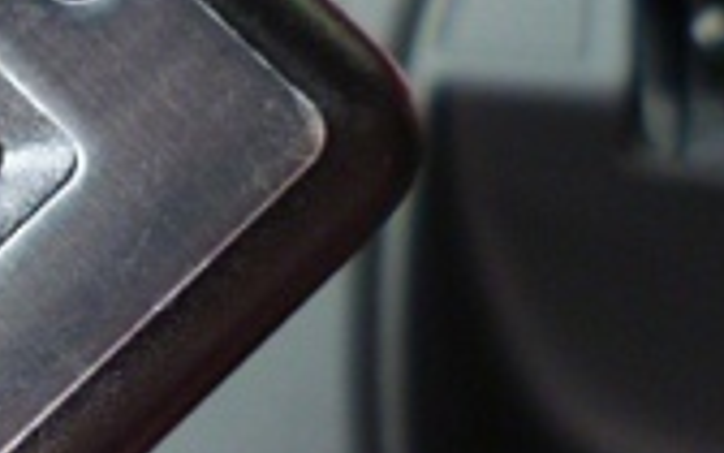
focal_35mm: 80
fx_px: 1579
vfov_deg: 16.3
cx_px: -233
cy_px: 136
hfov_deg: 22.8
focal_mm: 4.3
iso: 200
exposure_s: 1/60
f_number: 2.5
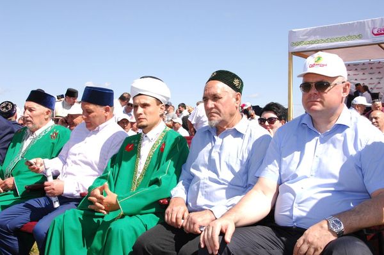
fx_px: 495
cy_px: 128
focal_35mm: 46
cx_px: 192
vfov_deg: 28.8
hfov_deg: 42.4
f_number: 9
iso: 200
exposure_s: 1/250
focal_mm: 31
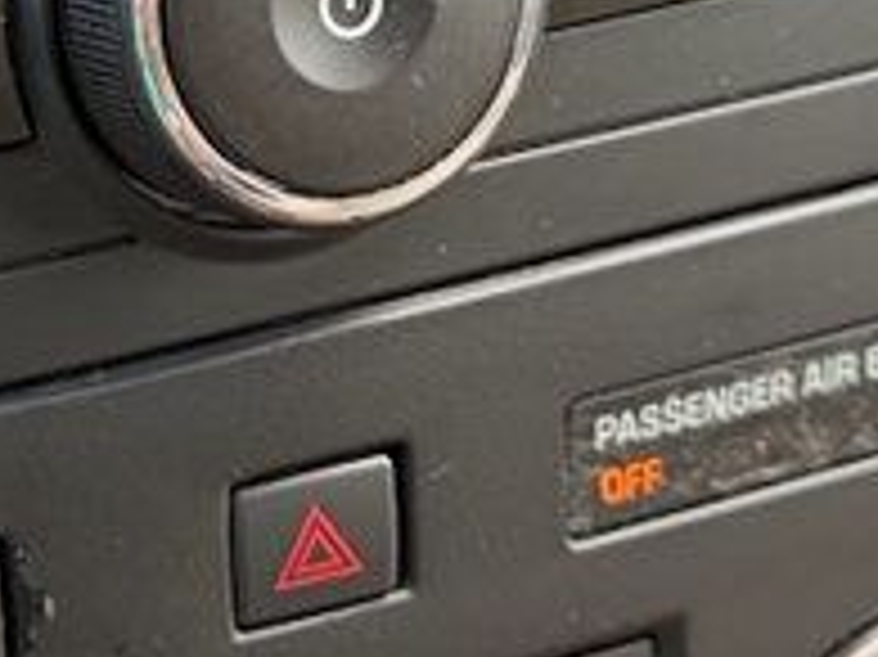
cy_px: 22
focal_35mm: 126
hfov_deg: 15.4
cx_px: 50
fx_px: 3194
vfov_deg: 11.6
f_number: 1.78
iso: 160
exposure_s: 1/121
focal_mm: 6.76
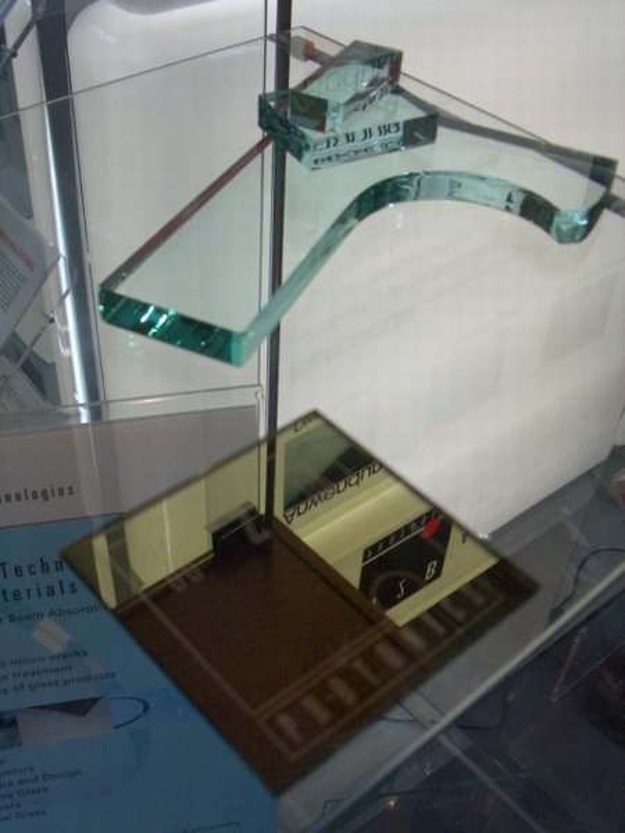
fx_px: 987
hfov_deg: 35.1
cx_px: 312
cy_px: 416
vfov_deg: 45.8
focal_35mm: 41
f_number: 2.8
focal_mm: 6.8
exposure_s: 1/80
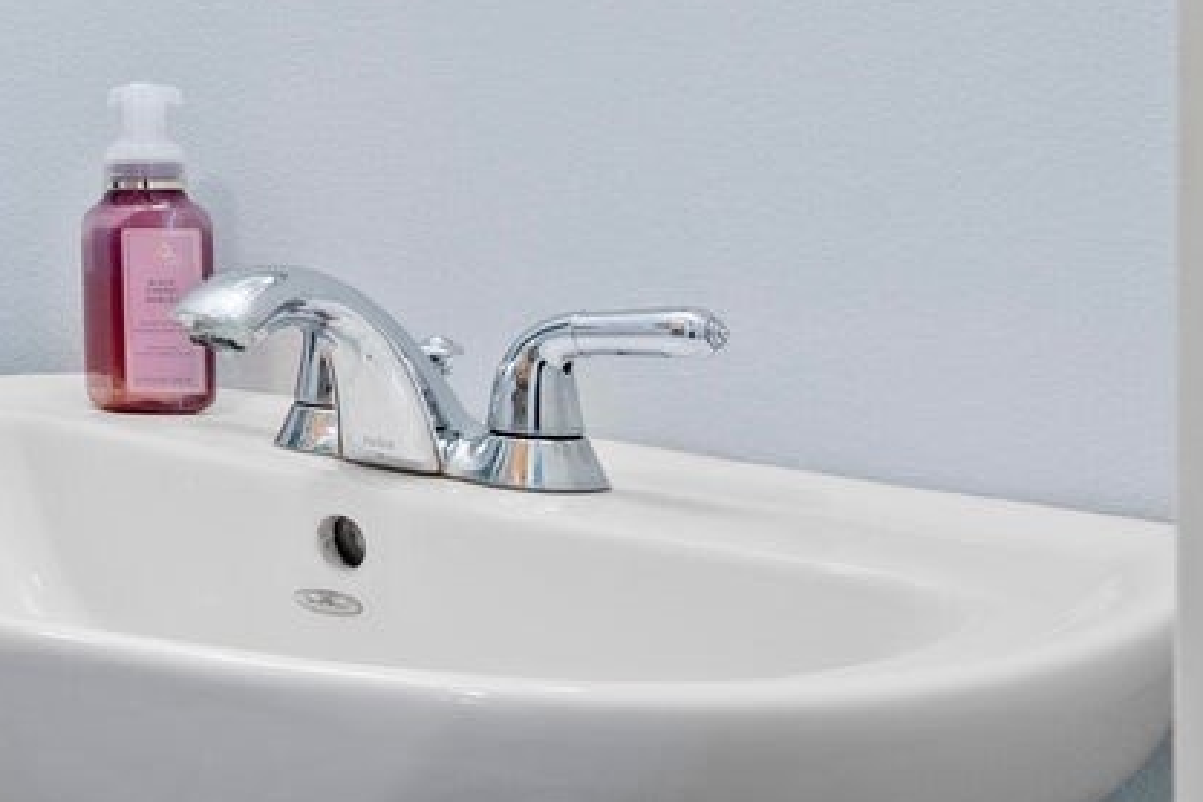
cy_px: 170
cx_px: -747
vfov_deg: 22.7
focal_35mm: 59
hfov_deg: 23.9
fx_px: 1971
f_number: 9
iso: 250
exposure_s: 1/1.67
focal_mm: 16
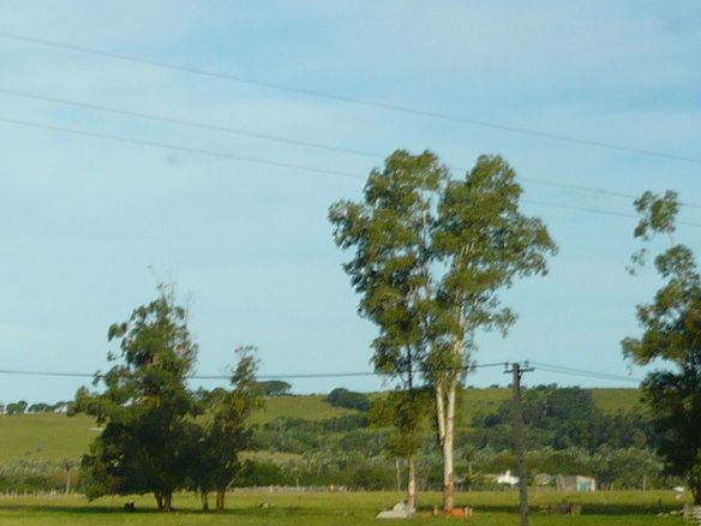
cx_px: -259
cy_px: 480
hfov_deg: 15.1
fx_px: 2491
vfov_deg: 12.0
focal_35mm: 123
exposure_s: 1/160
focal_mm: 7.2
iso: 100
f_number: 9
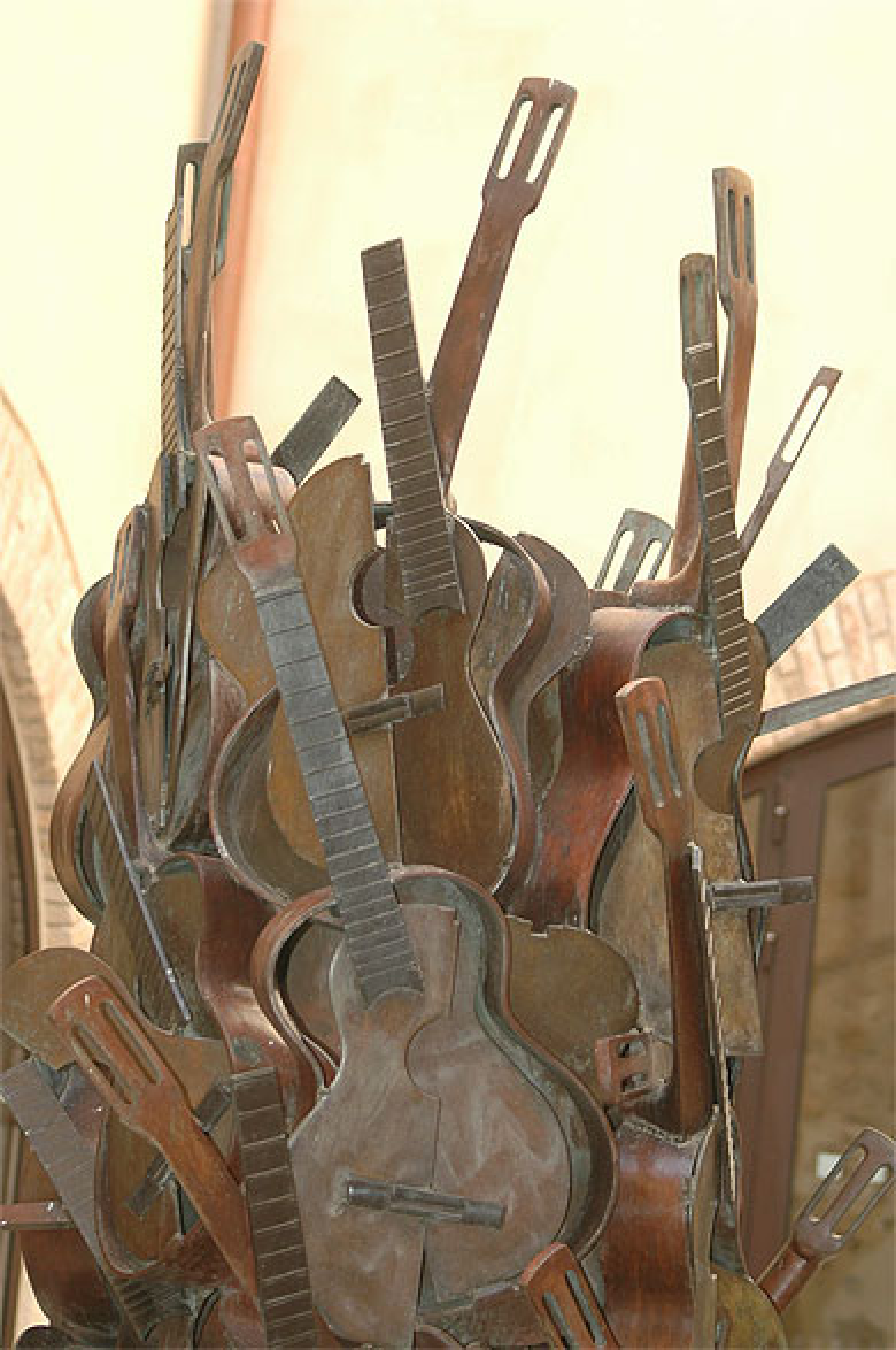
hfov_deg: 13.0
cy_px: 675
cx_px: 448
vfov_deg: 19.5
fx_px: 3929
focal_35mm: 105
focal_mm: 70
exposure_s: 1/100
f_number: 4
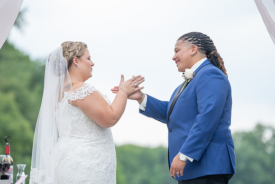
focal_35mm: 209
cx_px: 134
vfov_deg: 6.6
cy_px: 96
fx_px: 1594
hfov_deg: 9.9
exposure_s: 1/200
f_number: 4
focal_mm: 198
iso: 160
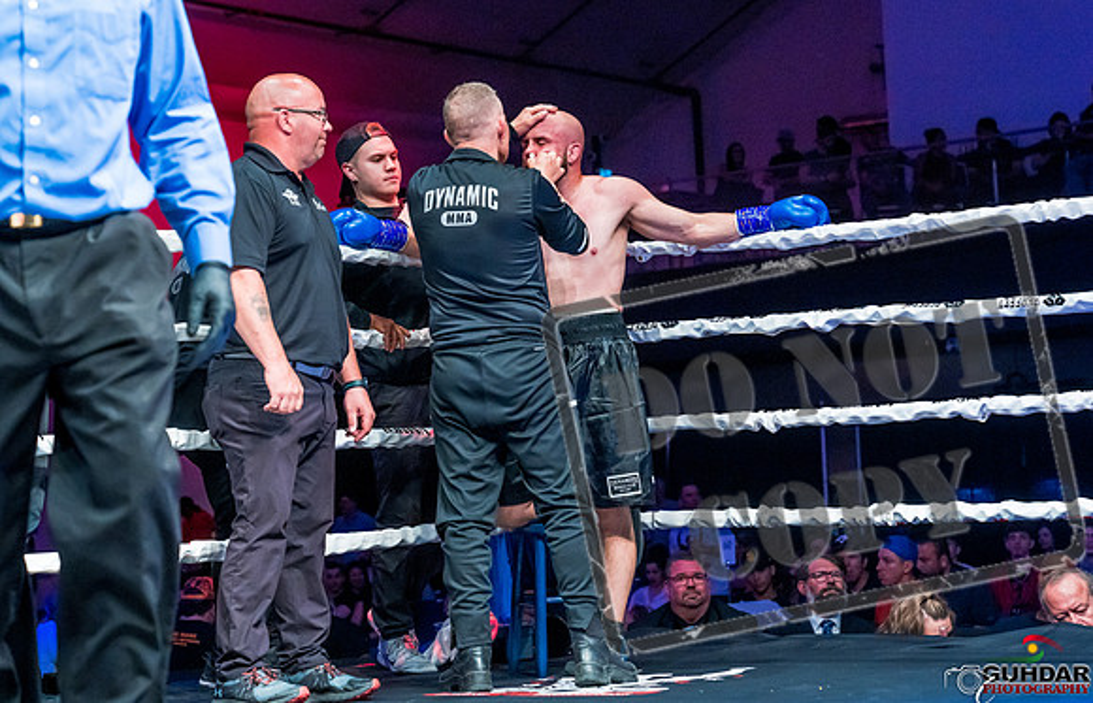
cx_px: 529
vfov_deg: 16.0
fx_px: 2496
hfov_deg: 24.7
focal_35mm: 83
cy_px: 337
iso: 4000
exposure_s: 1/500
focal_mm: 70
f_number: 4
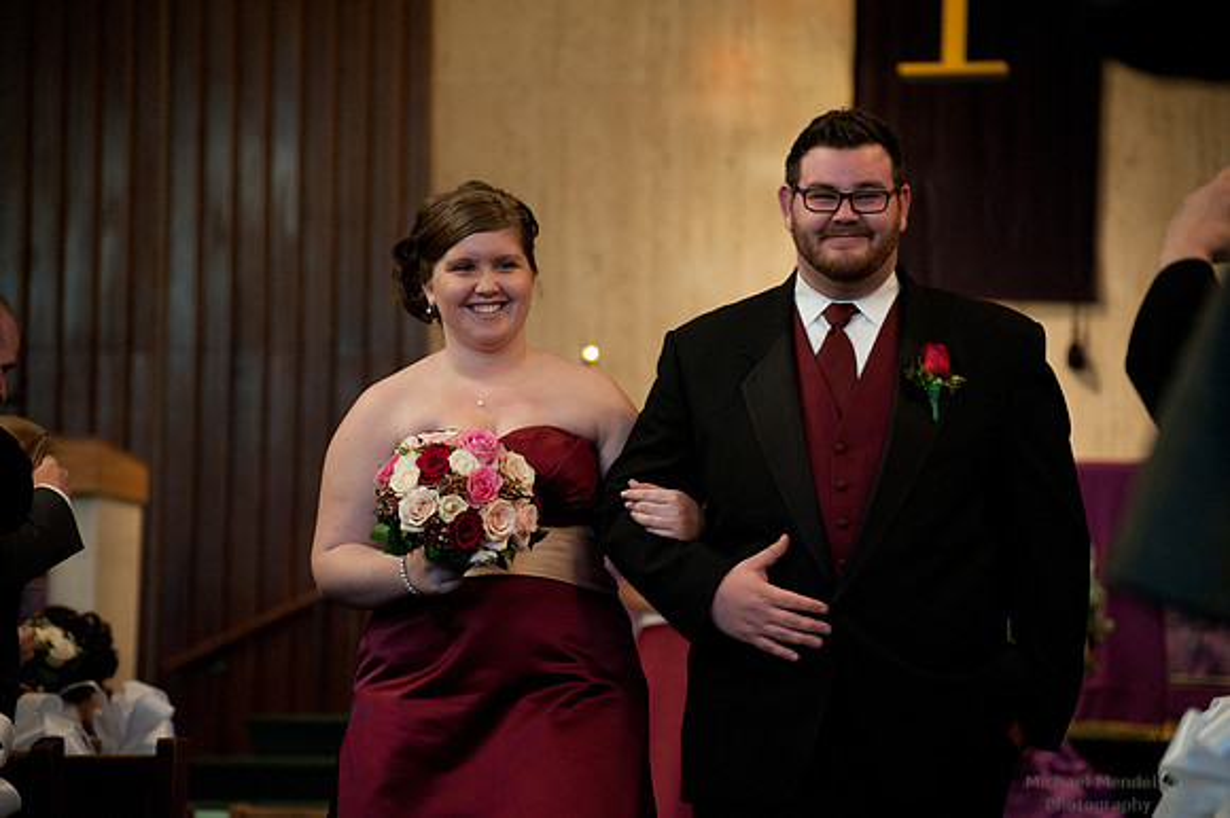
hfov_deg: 15.2
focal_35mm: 135
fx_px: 4610
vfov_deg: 10.1
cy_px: 409
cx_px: 615
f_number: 4.8
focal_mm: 135
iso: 3200
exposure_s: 1/80
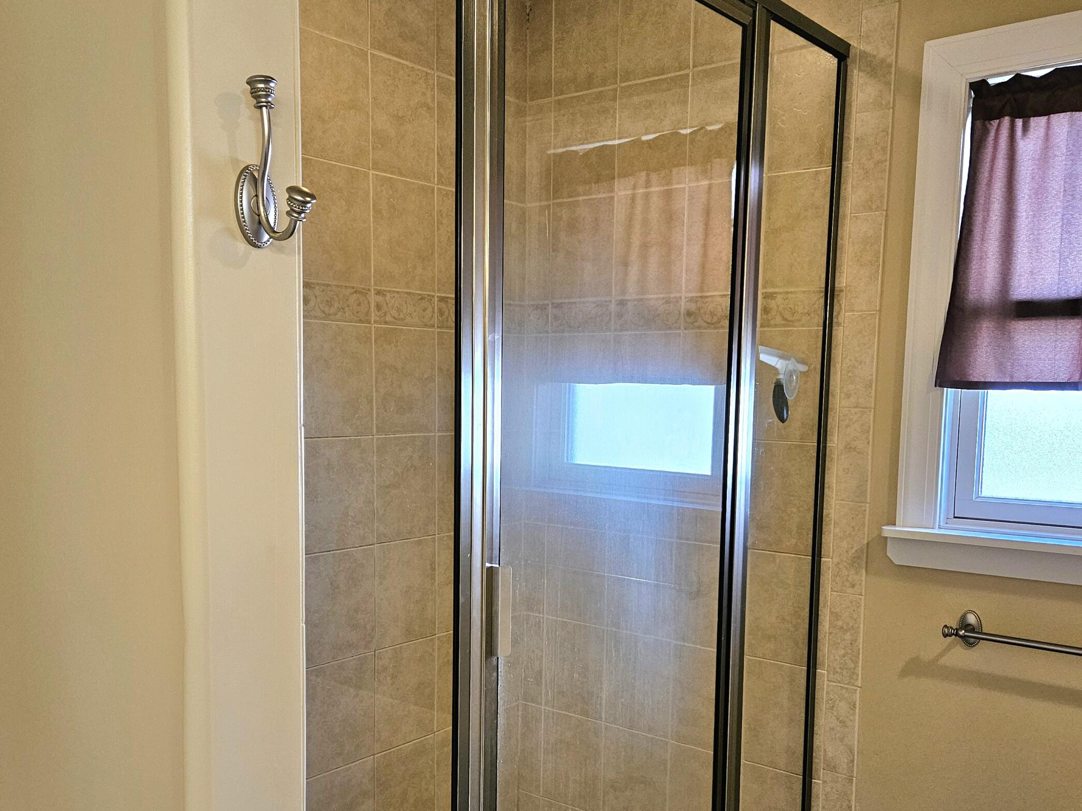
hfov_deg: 55.3
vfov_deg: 42.6
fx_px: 1031
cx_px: 565
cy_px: 507
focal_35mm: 33
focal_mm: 5.4
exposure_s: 1/120
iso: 250
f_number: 1.8
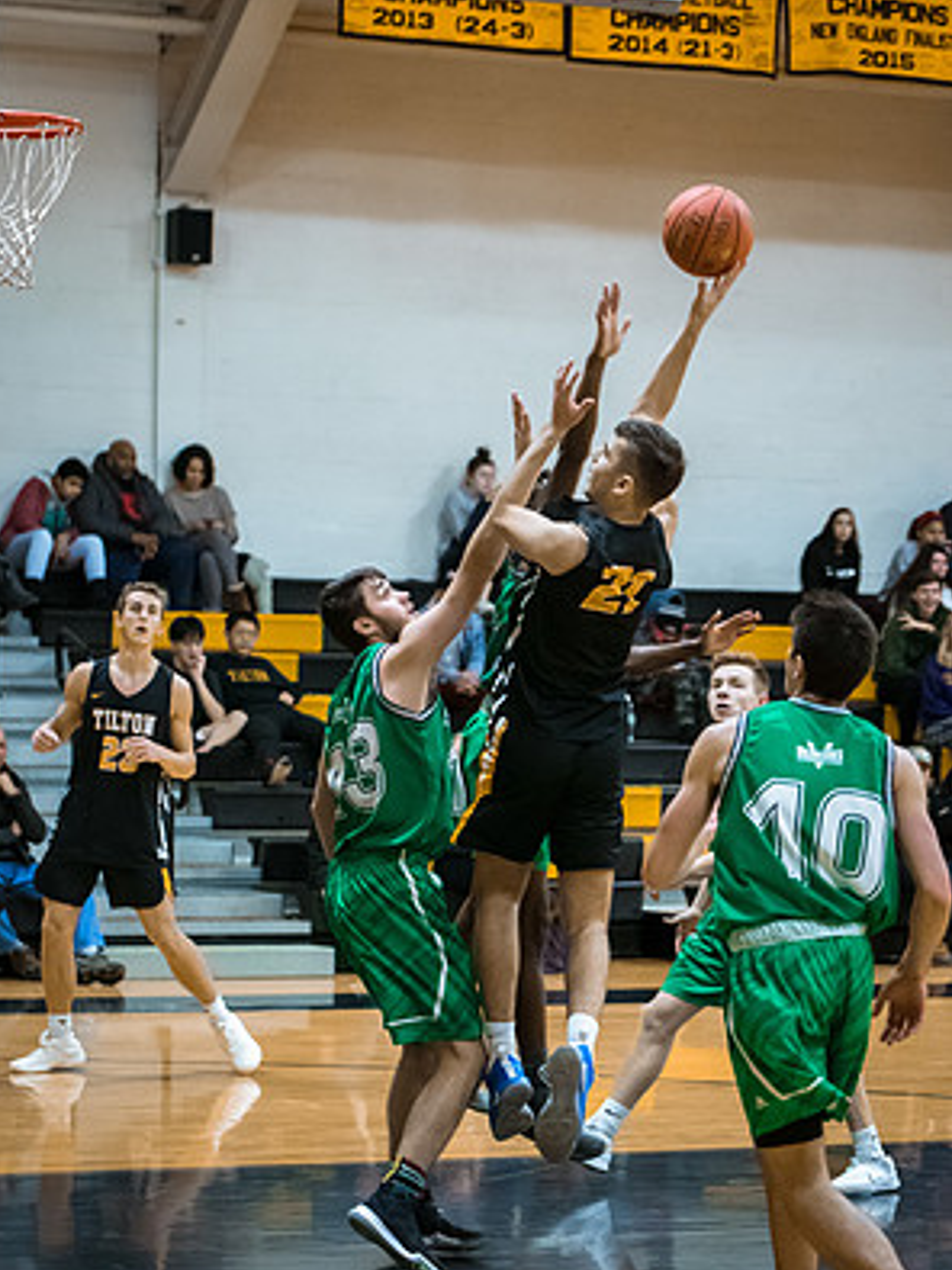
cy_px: 717
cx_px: 473
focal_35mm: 115
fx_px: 4219
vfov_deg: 17.1
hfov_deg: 12.9
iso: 3200
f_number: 2.8
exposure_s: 1/400
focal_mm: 70
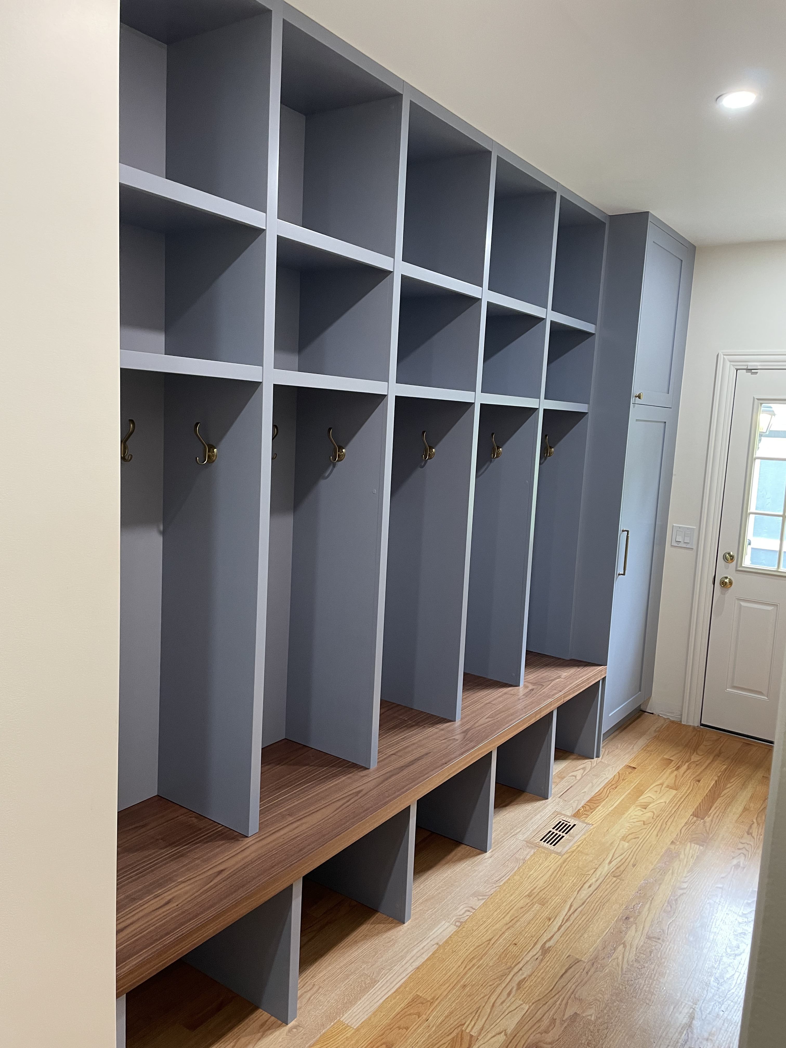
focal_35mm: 26
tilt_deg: -6.6
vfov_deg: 67.3
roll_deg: -3.2
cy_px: 524
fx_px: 787
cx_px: 393
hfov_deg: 53.1
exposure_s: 1/60
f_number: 1.6
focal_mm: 4.2
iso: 125
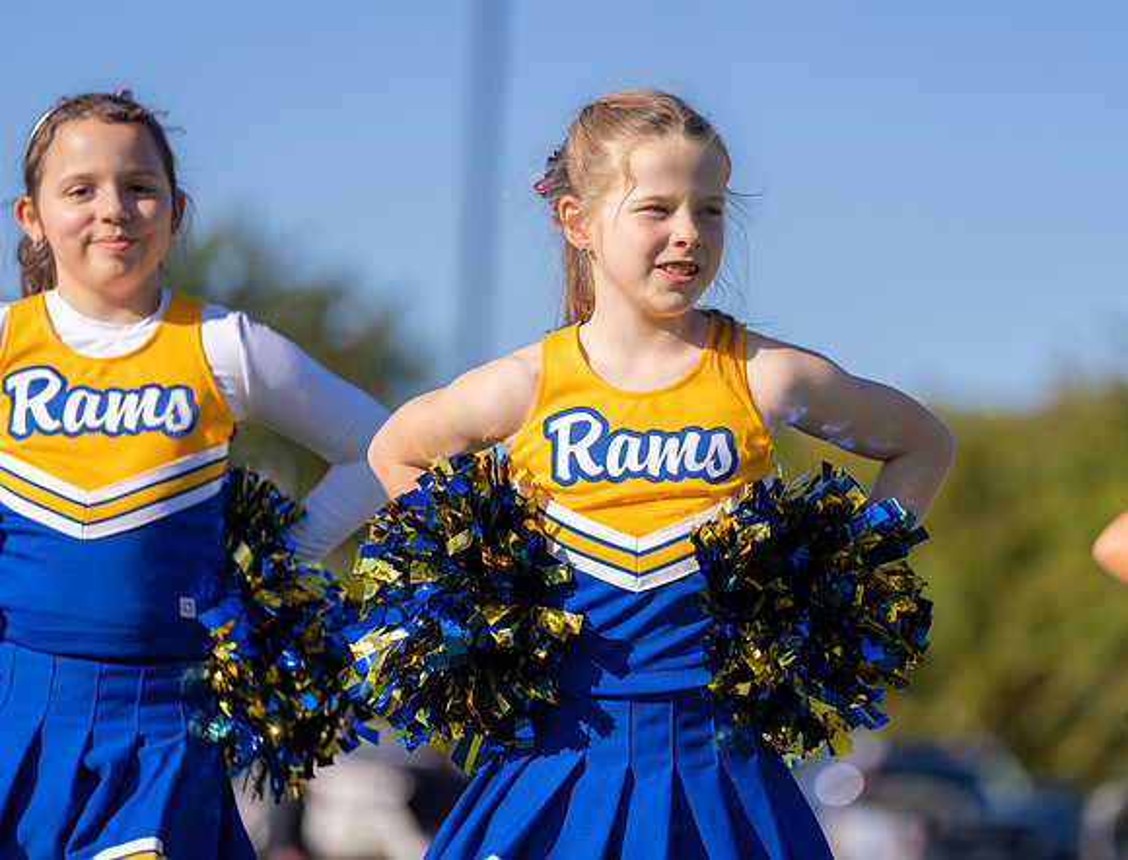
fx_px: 6405
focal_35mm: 195
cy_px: 410
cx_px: 678
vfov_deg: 7.7
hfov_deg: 10.1
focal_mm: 163
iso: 100
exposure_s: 1/1600
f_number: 2.8
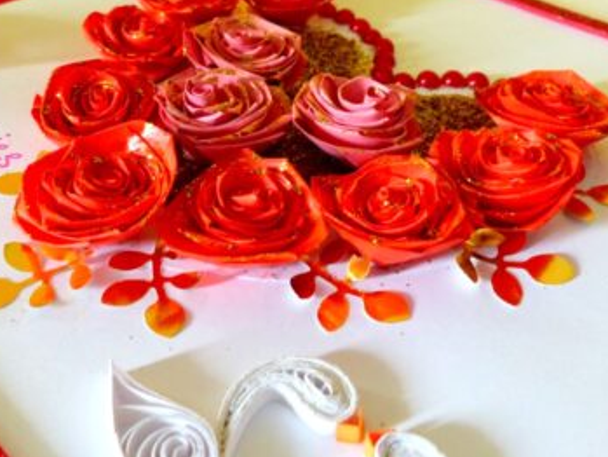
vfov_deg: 33.1
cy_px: 124
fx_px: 756
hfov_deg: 43.8
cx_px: 274
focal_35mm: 43
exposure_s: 1/25
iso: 400
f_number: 2.8
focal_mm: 4.5
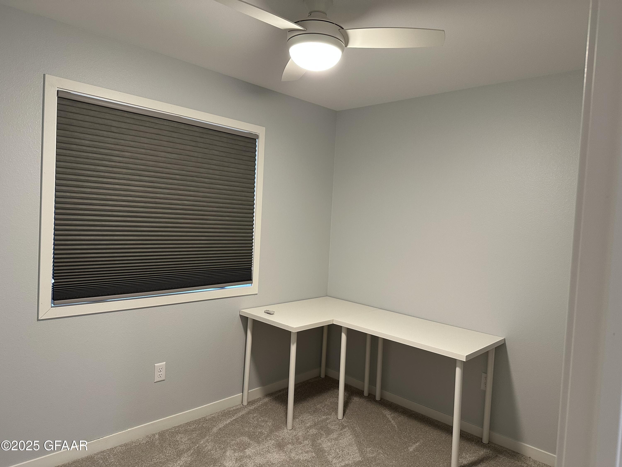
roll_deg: -2.6
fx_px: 431
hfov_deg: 71.6
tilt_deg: -3.0
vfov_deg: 56.8
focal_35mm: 24
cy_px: 234
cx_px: 311
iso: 250
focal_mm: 6.86
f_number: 1.78
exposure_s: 1/60
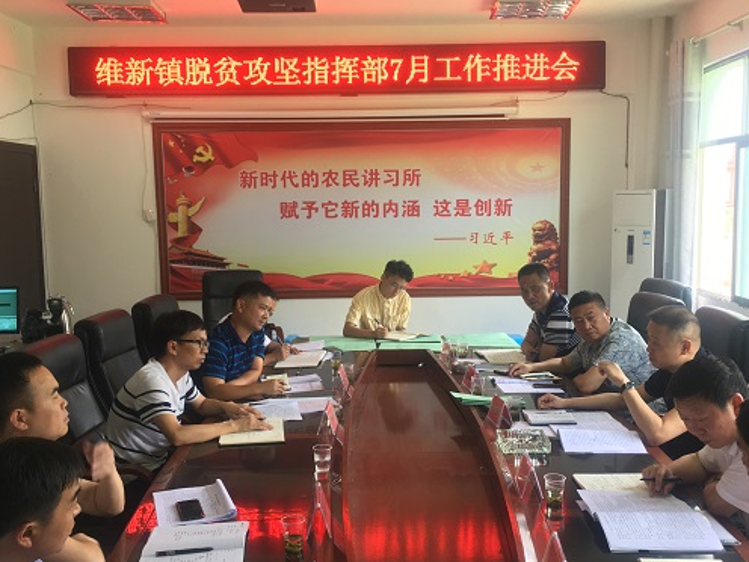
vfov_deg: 37.7
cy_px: 307
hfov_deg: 48.9
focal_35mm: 38
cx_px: 402
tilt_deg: -5.6
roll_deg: +0.5
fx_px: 822
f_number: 2.2
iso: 32
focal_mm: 4.15
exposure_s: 1/33
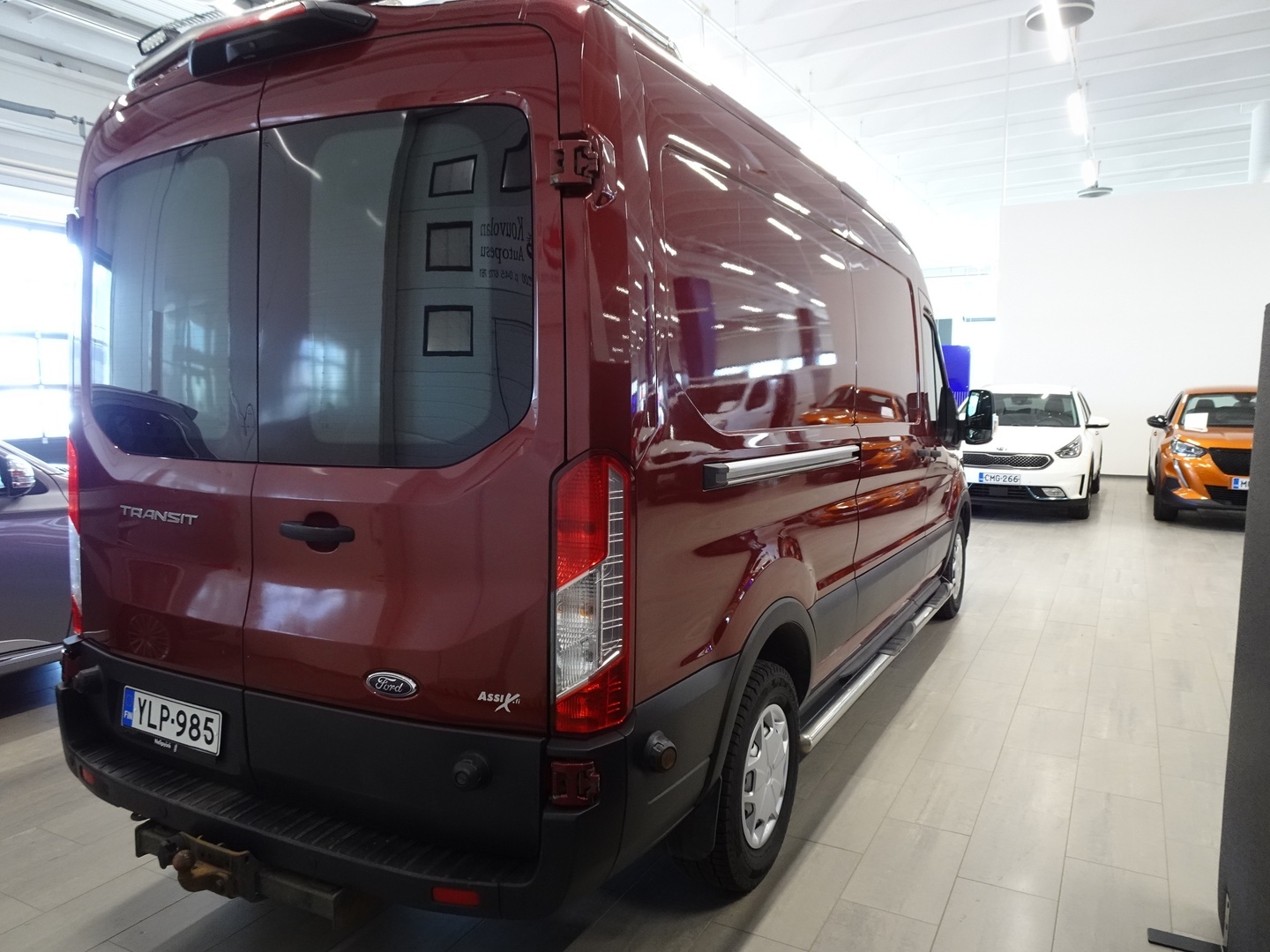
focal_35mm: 24
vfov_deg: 56.8
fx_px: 881
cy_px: 476
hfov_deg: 71.6
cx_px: 635
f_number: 3.5
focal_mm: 4.25
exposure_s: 1/30
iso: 500
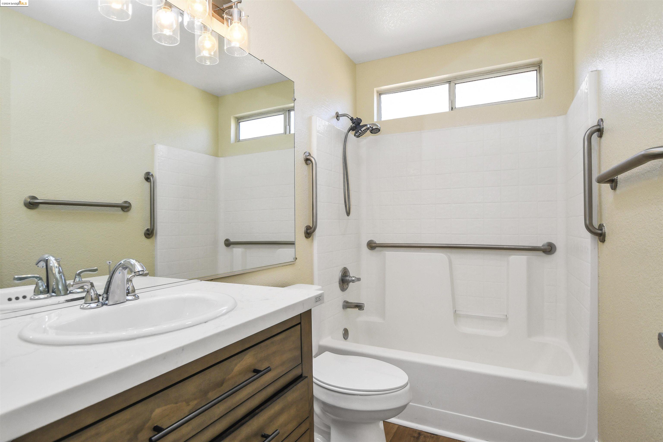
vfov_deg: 77.3
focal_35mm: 15
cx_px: 332
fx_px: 276
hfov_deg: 100.4
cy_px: 221
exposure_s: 1/80
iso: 320
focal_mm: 10
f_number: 5
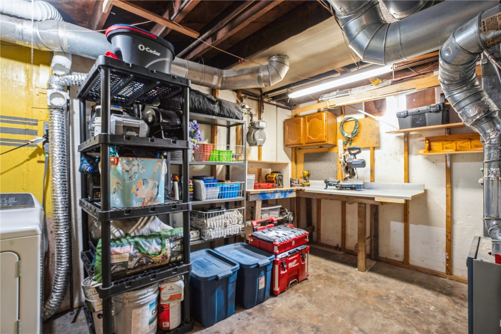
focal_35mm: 16
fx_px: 223
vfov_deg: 73.7
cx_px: 250
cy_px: 167
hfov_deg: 96.7
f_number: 8
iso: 400
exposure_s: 1/3.33
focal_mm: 16
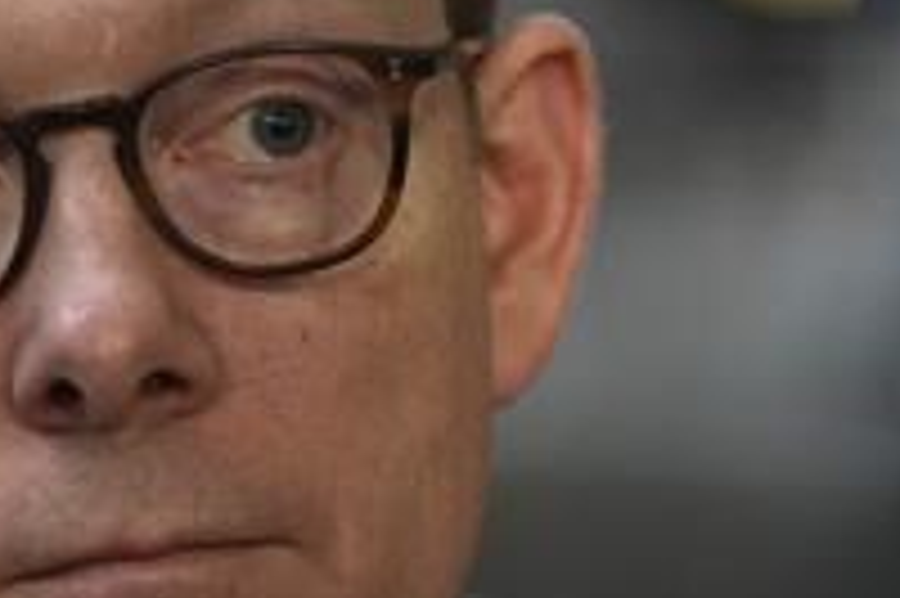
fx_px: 13164
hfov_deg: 3.9
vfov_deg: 2.6
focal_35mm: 527
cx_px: -72
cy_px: 452
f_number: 2.8
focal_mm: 162
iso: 1600
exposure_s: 1/320
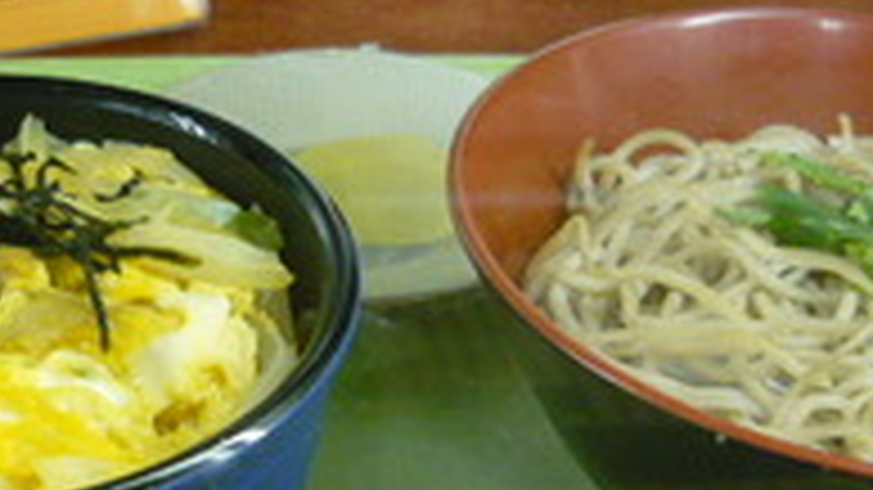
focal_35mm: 78
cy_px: 353
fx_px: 1805
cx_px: 369
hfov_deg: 27.2
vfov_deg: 15.4
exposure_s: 1/30
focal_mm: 5.5
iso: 400
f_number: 2.8
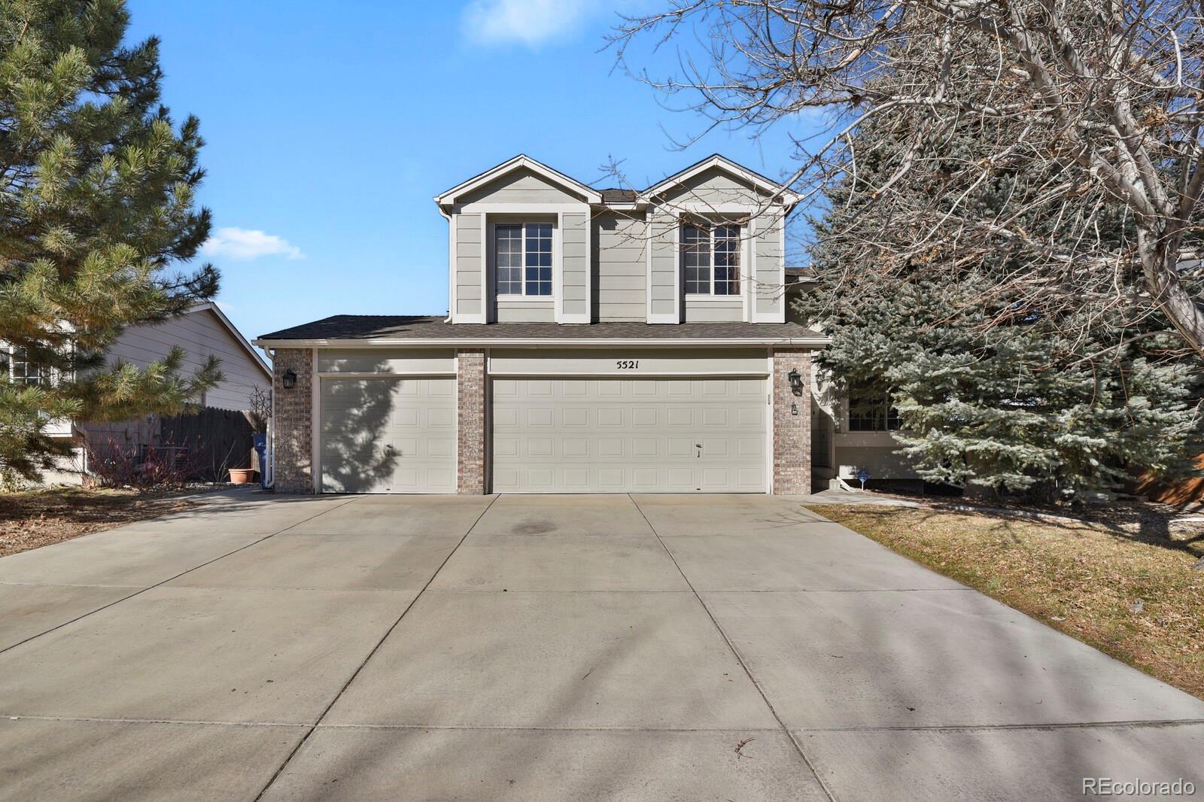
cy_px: 401
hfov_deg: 93.3
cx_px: 602
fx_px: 568
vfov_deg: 70.4
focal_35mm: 17
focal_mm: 17
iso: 250
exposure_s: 1/80
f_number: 8
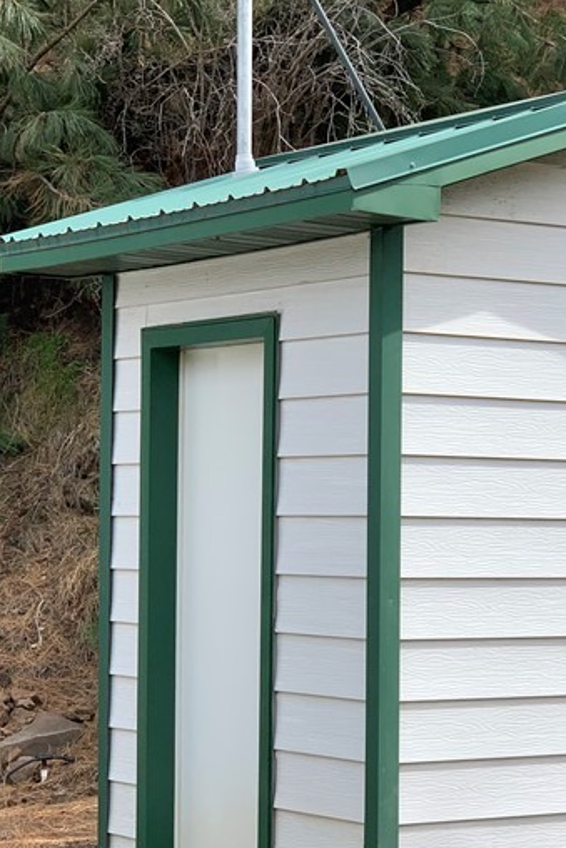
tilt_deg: +2.7
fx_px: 2569
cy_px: 502
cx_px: 412
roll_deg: -0.6
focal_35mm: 109
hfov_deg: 12.5
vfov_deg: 18.7
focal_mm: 6
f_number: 2.4
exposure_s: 1/539
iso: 16
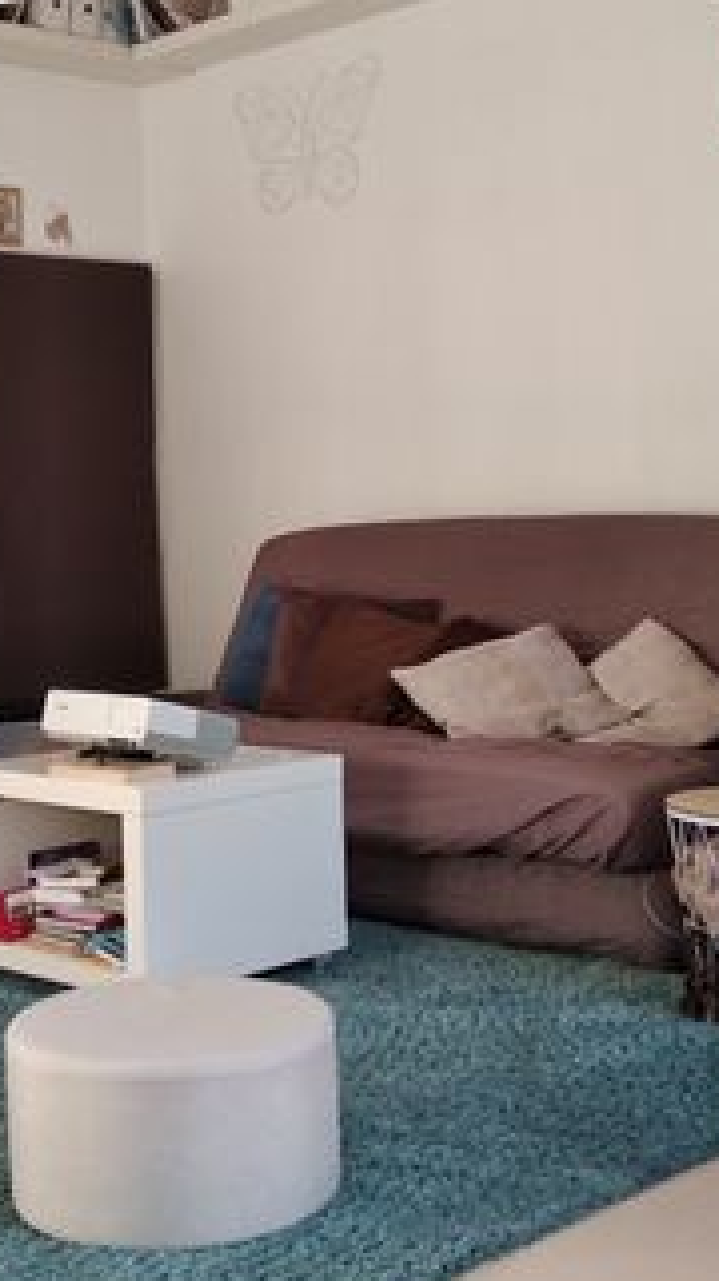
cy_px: 511
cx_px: 244
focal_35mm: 53
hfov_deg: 22.5
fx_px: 1801
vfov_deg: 39.0
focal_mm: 3.81
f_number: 2.2
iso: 200
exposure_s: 1/50
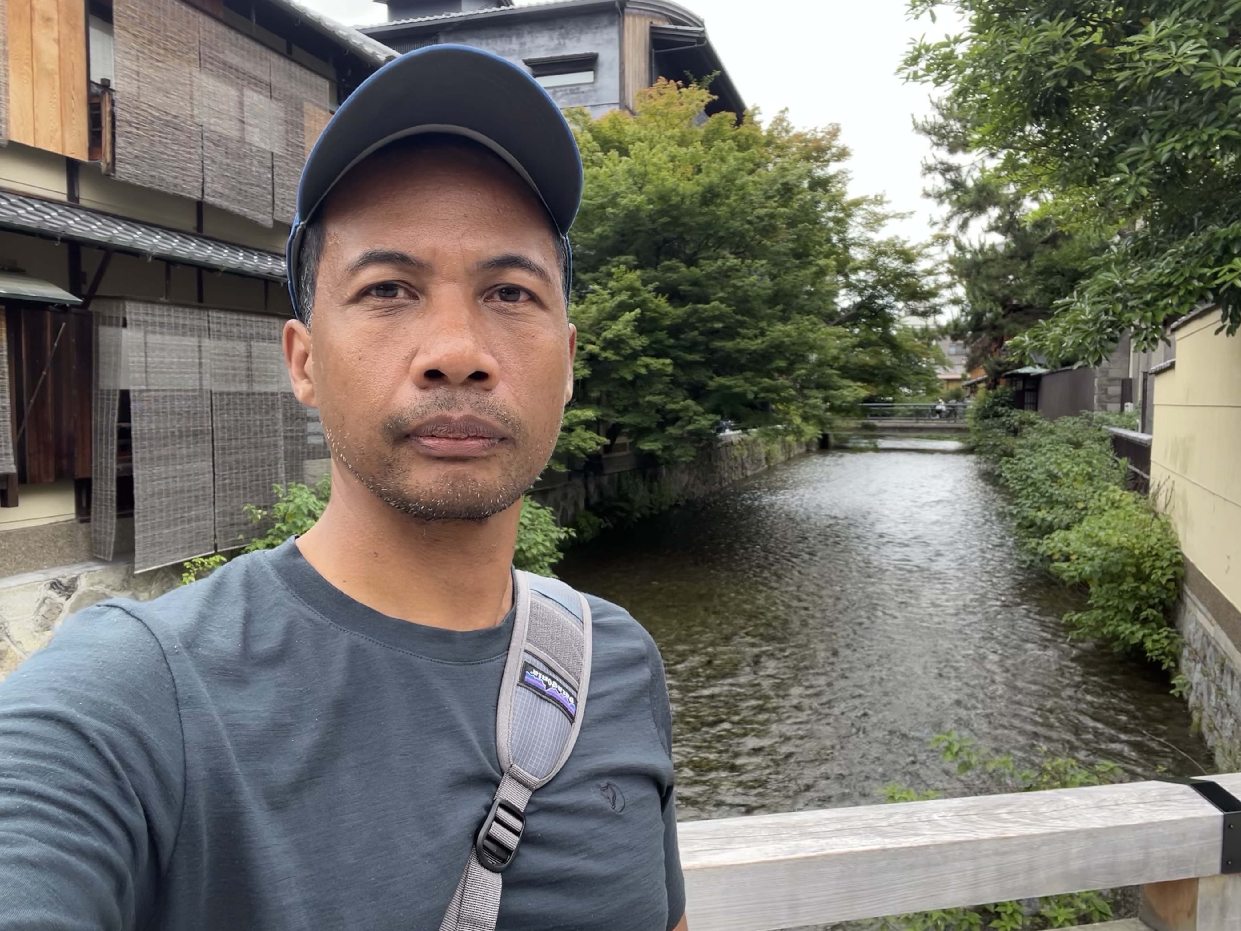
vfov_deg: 58.9
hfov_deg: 73.9
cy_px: 466
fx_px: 825
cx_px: 620
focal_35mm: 23
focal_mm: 2.71
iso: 32
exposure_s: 1/207
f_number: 2.2
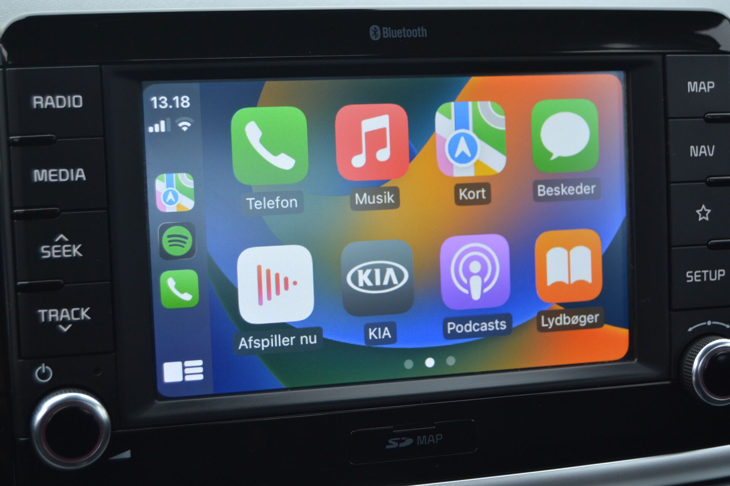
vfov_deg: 19.7
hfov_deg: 29.2
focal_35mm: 69
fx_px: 1399
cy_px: 243
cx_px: 365
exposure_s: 1/125
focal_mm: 46
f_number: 5.6
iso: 320
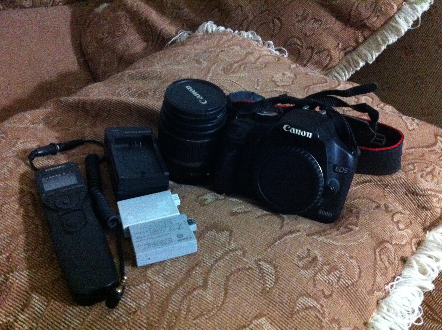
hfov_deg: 52.7
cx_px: 221
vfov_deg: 40.6
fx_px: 446
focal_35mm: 35
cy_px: 165
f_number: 2.8
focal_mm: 3.85
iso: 1000
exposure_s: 1/15
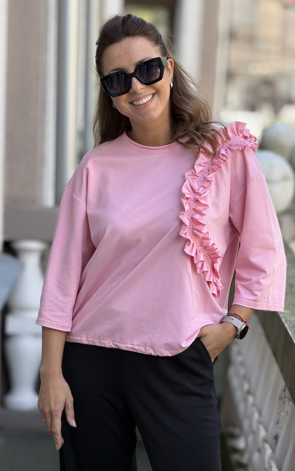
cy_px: 236
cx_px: 151
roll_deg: -2.8
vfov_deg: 16.3
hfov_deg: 10.2
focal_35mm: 128
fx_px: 1647
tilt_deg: -5.9
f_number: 2.8
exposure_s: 1/204
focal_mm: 15.66
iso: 50
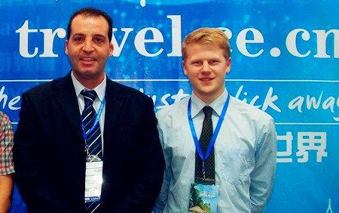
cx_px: 85
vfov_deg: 23.2
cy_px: 92
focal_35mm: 56
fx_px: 518
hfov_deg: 35.5
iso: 120
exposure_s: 1/60
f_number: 2.8
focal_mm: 5.7
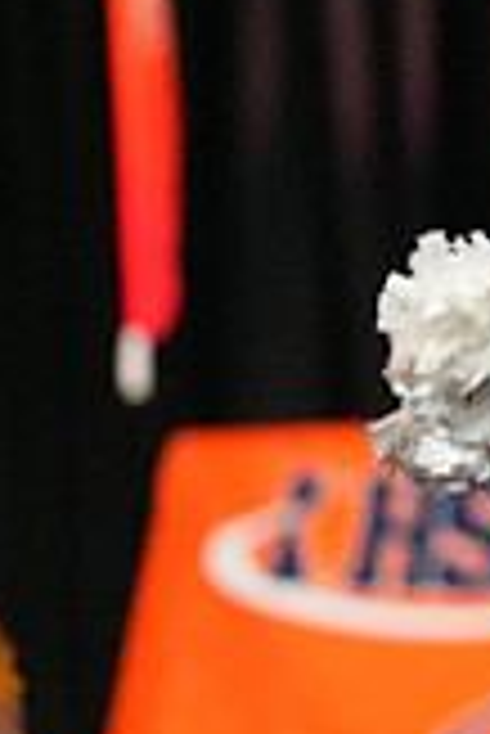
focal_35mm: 1066
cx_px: 1214
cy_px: 88
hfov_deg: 1.3
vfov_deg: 1.9
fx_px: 21716
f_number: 3.5
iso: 16000
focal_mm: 300
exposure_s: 1/1250
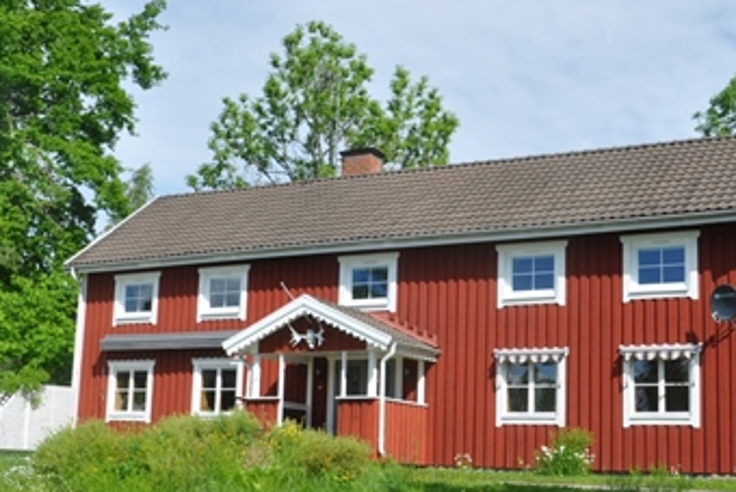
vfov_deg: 25.2
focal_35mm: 54
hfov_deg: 37.0
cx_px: 394
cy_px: 267
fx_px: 1100
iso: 200
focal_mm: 23
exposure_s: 1/320
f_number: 9
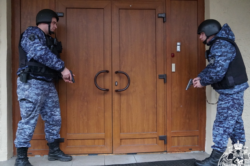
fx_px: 222
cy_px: 90
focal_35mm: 32
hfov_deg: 58.7
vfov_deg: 41.0
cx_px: 117
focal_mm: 18
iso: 4000
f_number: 3.5
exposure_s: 1/160
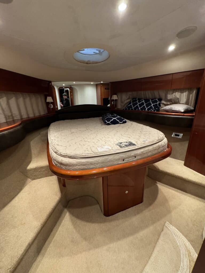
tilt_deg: -15.7
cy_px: 136
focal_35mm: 14
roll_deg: +4.1
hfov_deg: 85.7
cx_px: 102
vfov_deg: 102.1
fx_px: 111
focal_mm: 2.22
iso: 500
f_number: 2.2
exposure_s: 1/60
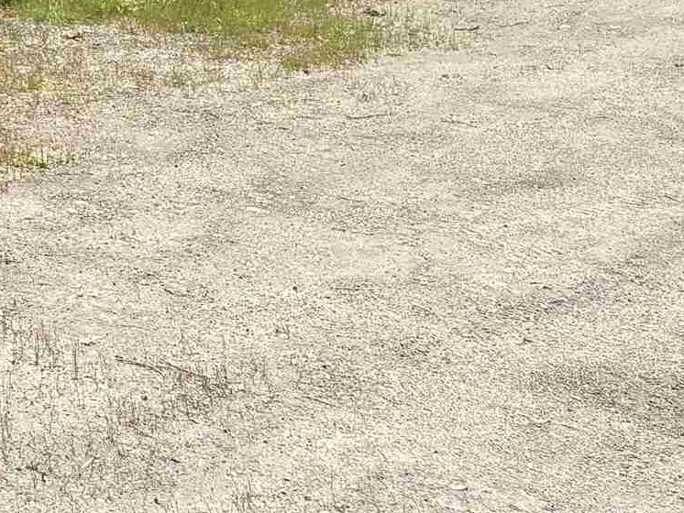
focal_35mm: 107
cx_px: -582
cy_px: -509
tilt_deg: +3.3
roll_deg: +0.9
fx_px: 2115
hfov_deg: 15.5
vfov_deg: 12.3
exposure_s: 1/1451
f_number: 1.6
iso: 64
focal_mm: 5.96
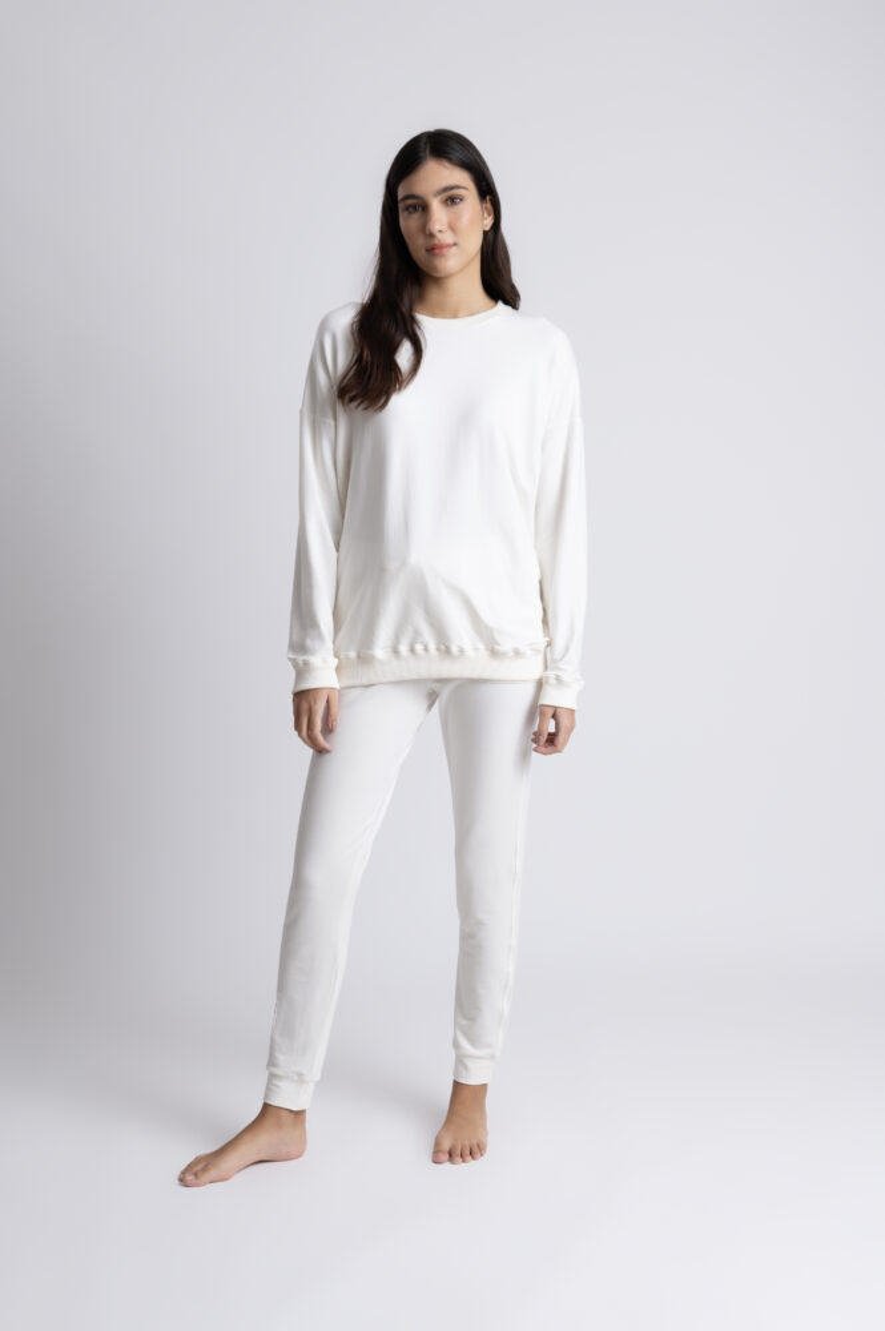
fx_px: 1921
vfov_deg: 38.2
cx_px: 442
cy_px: 666
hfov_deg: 25.9
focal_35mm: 52
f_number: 11
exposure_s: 1/125
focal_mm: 52
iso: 125
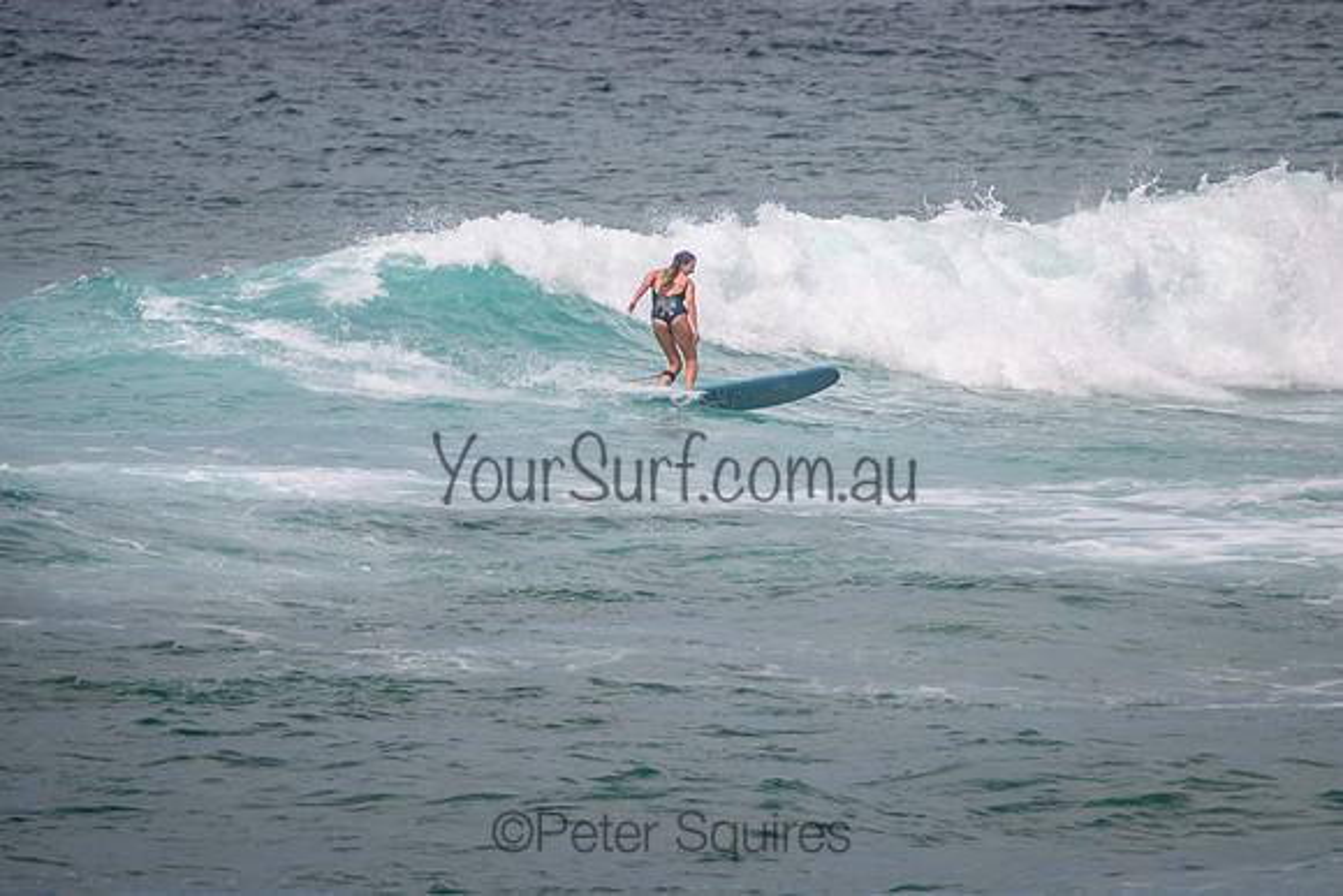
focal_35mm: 549
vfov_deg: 2.5
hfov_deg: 3.8
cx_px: 828
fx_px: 20497
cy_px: 380
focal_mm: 400
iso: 140
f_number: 5.6
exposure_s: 1/2000
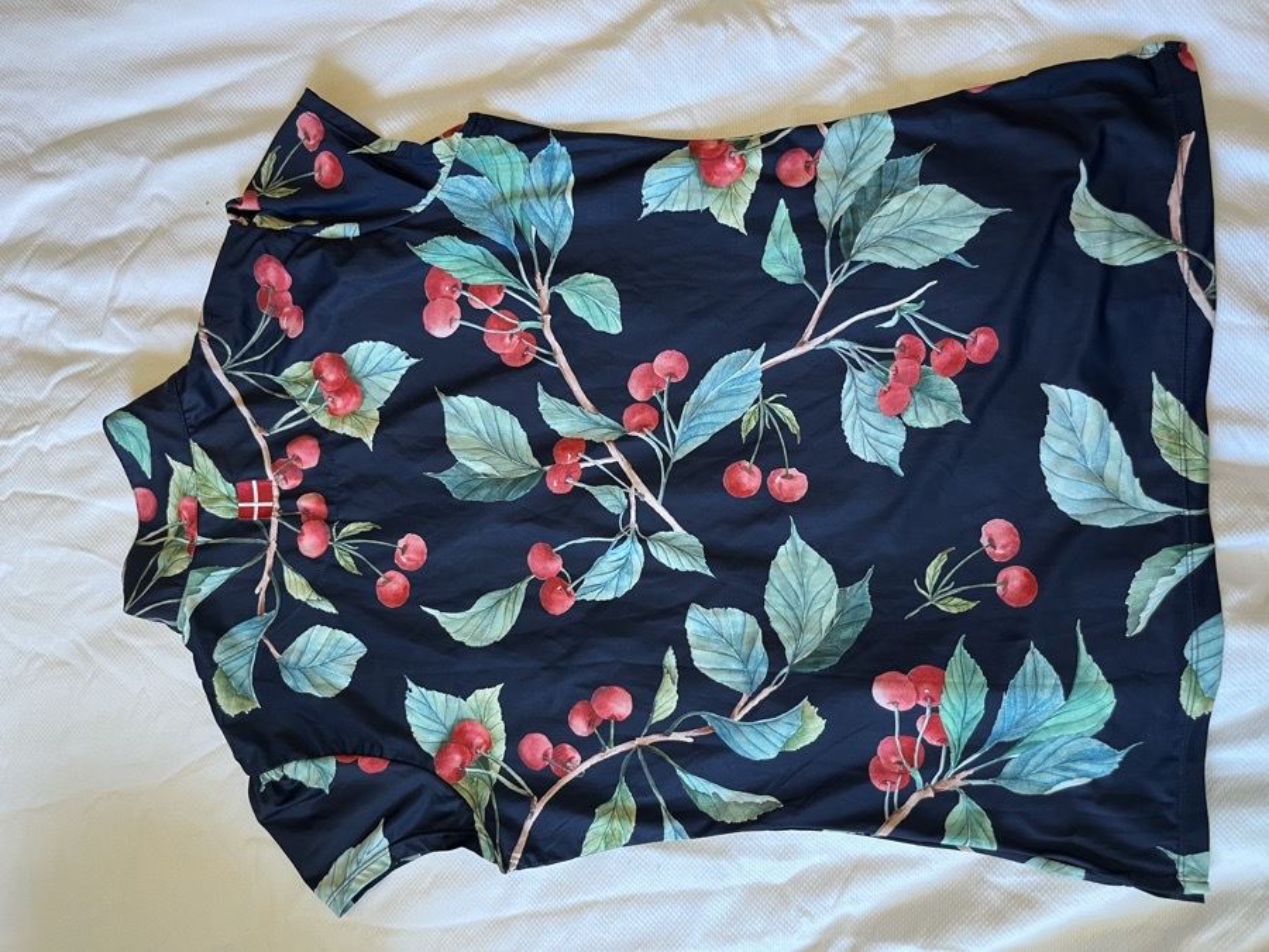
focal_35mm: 26
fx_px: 953
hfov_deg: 67.3
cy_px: 476
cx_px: 634
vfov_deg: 53.1
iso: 125
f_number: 1.6
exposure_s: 1/70
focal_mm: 5.1
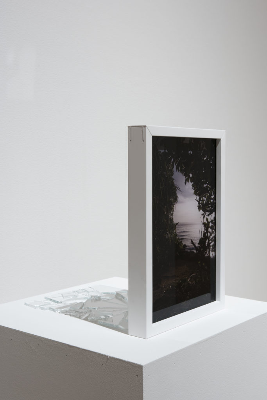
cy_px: 200
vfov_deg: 38.2
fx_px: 578
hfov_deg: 26.0
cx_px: 134
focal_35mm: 52
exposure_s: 2.5
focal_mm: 52
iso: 100
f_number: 11
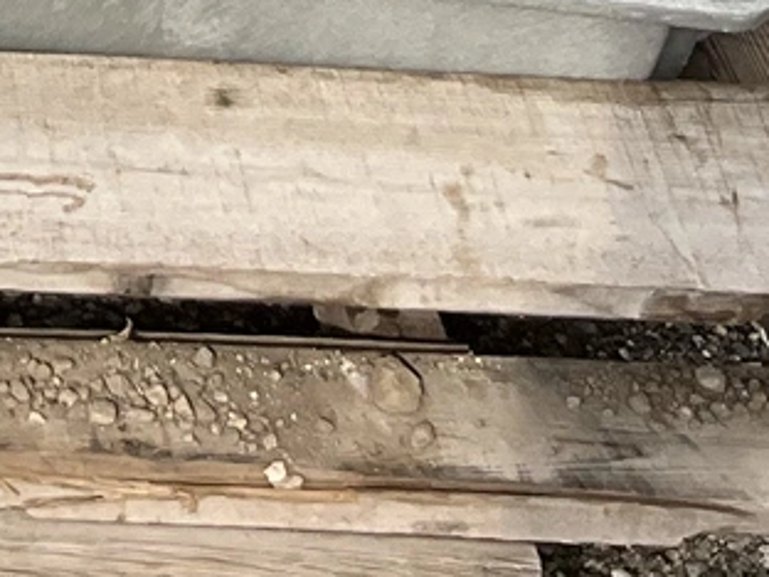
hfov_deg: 10.2
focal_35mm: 186
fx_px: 4132
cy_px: -883
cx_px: -426
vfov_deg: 7.4
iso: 25
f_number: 1.8
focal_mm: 3
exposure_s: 1/1279
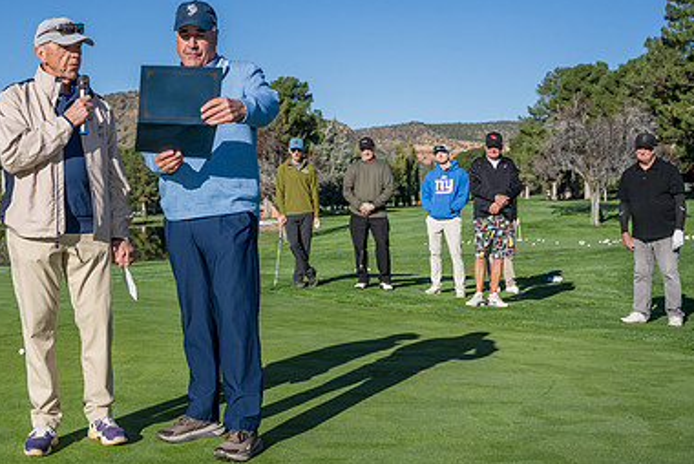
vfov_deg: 27.0
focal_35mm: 50
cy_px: 196
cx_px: 188
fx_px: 965
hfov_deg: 38.7
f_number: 3.5
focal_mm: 32.8
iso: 400
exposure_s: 1/8000
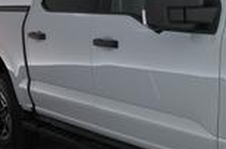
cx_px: 230
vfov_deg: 18.0
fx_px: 470
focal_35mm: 75
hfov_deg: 25.6
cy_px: 117
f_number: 3.2
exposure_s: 1/160
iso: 1600
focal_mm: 18
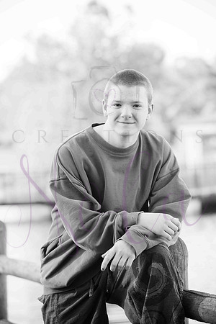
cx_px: 108
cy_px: 162
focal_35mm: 125
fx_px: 1125
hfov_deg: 11.0
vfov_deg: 16.4
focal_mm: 125
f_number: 4.5
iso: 400
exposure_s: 1/640
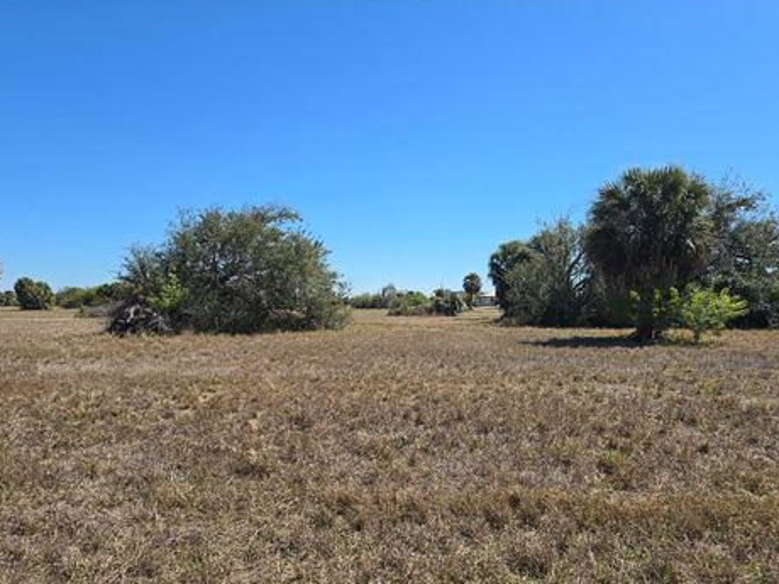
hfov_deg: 69.4
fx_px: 563
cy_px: 306
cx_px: 371
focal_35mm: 25
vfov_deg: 54.9
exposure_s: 1/769
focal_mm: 6.3
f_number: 1.7
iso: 12
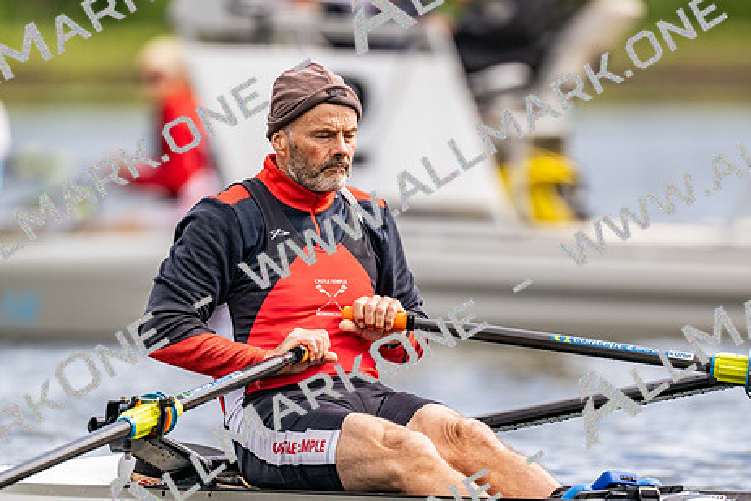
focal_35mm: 752
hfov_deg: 2.7
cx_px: 440
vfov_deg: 1.8
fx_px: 15692
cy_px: 294
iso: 320
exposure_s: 1/2500
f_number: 4
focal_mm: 600
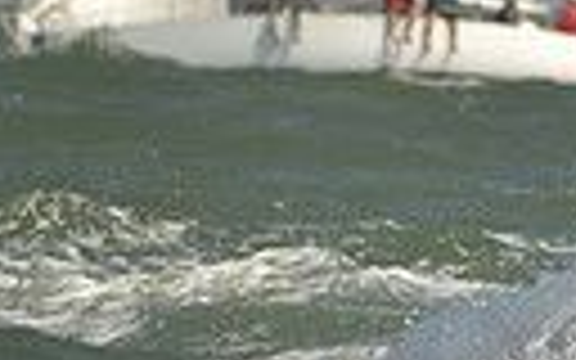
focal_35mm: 922
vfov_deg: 1.4
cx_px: 1188
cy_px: 29
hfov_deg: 2.3
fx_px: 14473
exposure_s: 1/1000
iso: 280
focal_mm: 200
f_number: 6.3
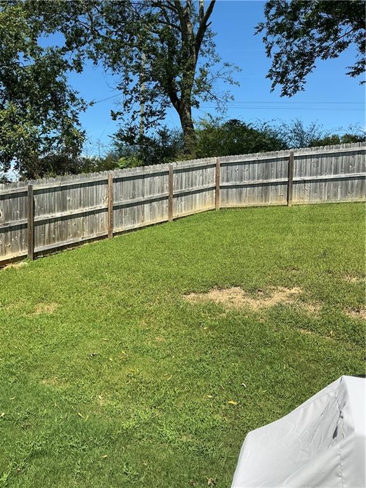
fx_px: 409
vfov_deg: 61.7
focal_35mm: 29
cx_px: 183
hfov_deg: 48.2
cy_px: 244
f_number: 1.8
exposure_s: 1/1577
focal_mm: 3
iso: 25
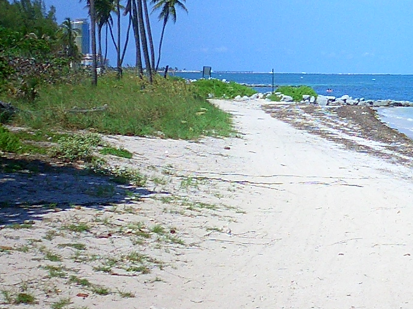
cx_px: 394
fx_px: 1038
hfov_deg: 21.8
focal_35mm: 87
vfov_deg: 16.8
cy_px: 39
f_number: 3.5
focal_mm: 5.6
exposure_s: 1/1250
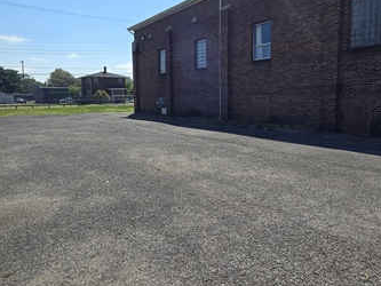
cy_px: 134
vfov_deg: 54.9
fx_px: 275
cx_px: 228
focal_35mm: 25
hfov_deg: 68.7
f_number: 2.2
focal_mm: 2.2
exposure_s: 1/2565
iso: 50
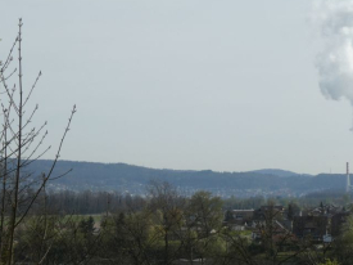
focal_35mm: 140
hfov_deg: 14.1
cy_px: 129
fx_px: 1427
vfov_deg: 10.6
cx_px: 179
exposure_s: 1/640
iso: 80
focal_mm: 16.1
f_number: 4.9
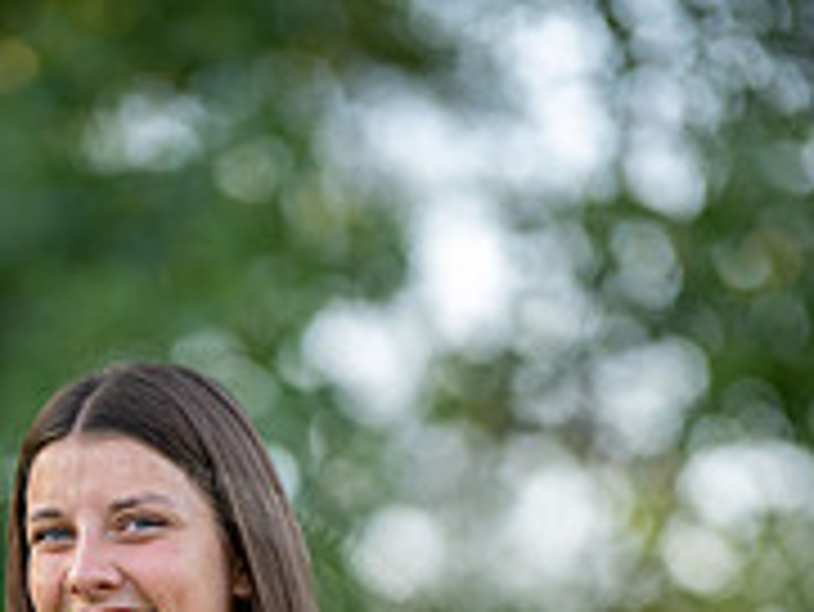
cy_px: 999
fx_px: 4777
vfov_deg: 7.2
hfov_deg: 9.7
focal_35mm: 203
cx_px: 202
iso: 200
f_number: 1.4
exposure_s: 1/1250
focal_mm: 85
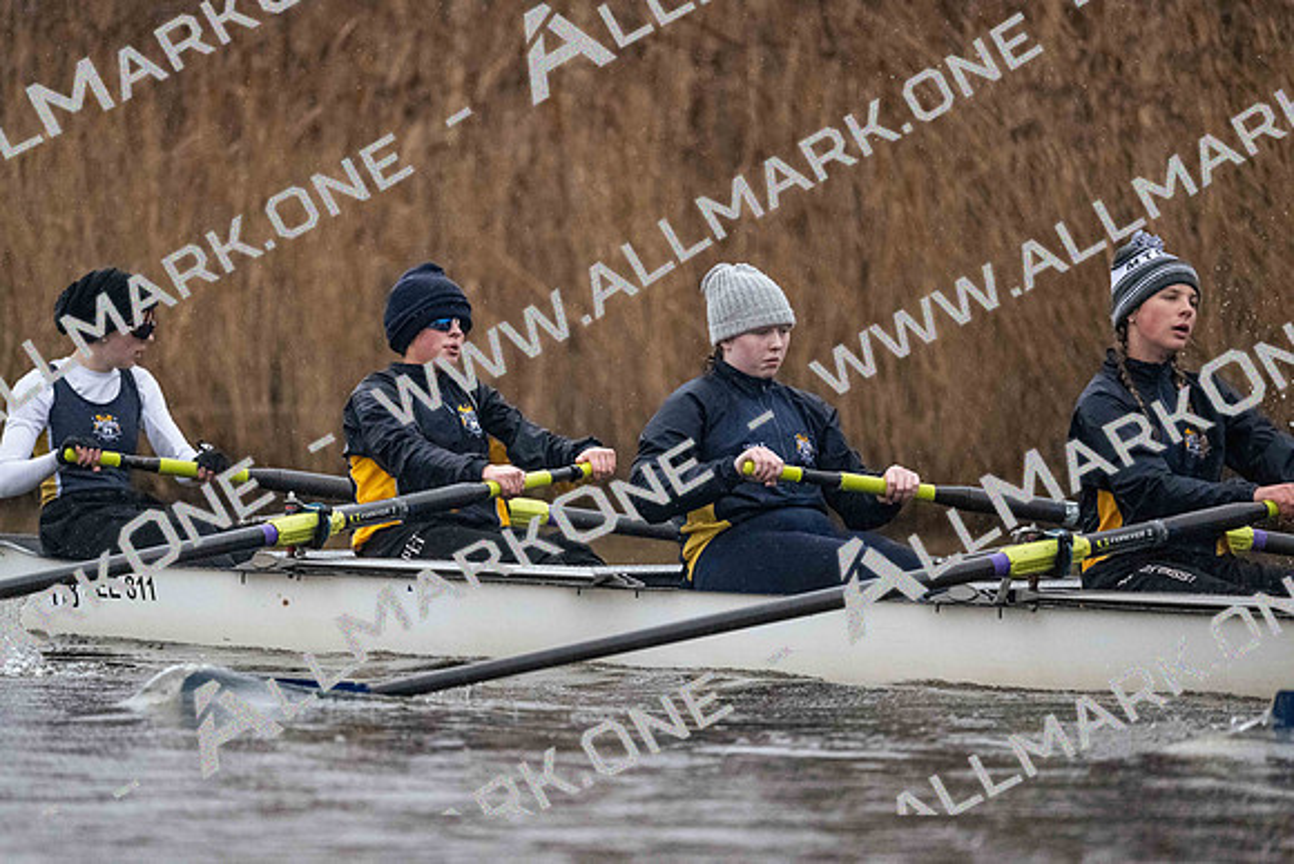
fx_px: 14380
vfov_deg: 3.4
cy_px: 432
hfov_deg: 5.2
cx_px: 647
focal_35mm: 400
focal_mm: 400
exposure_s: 1/1600
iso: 9000
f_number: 4.5
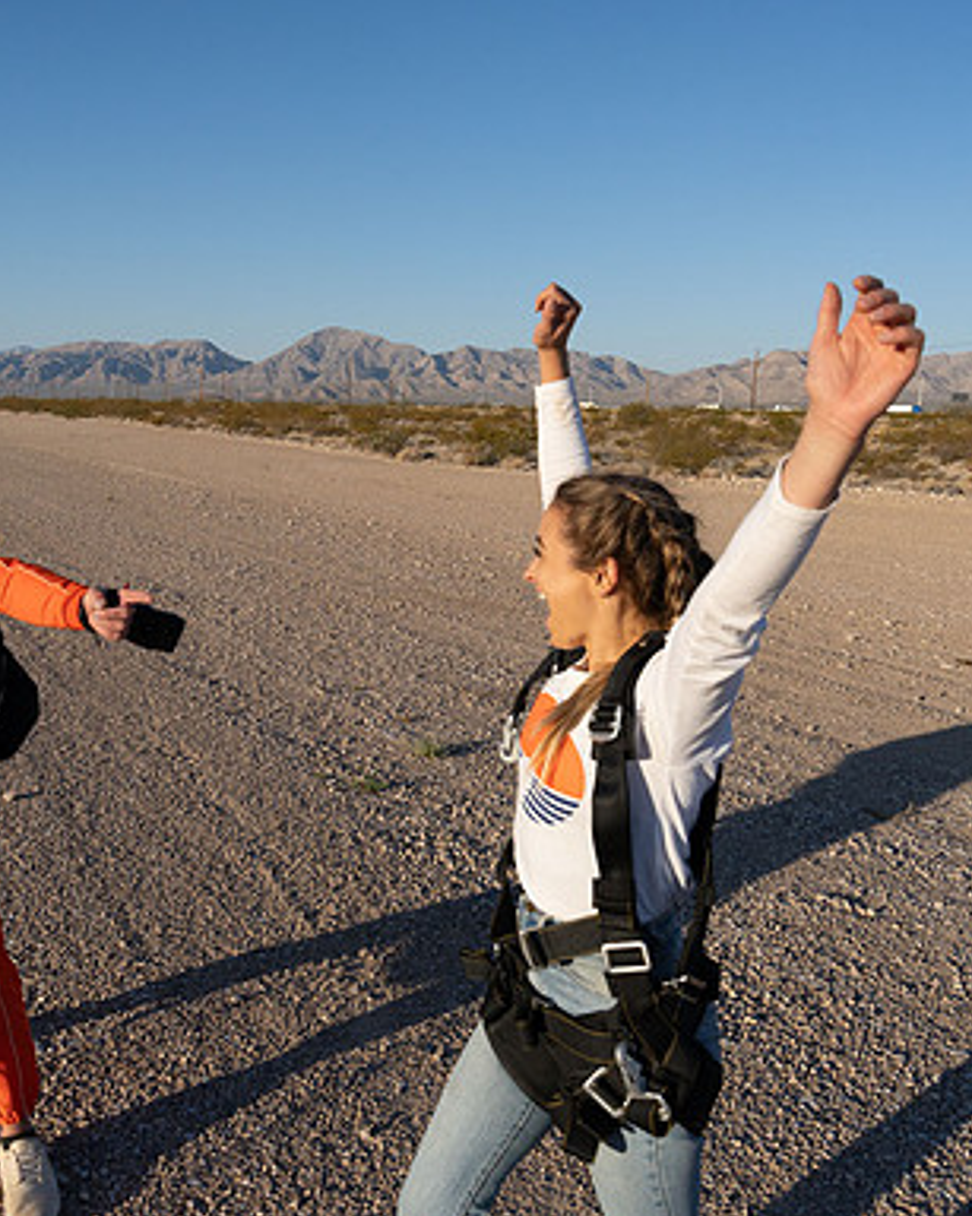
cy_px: 610
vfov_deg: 52.9
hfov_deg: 42.9
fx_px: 1223
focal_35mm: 34
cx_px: 345
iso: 800
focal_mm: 24
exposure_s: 1/2000
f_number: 9
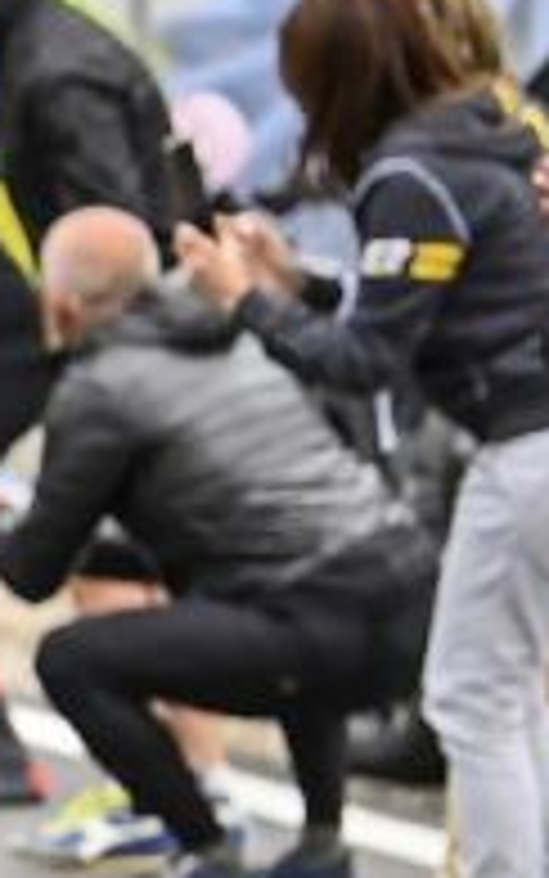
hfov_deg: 3.4
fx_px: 8971
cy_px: 1146
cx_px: -1354
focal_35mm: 375
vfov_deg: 5.6
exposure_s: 1/1600
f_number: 4
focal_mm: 70
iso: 1000
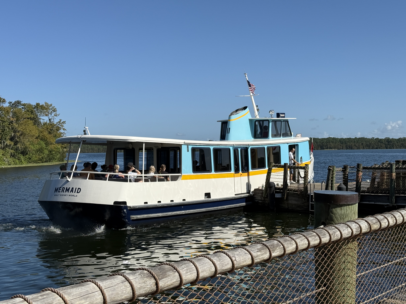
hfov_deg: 39.7
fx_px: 563
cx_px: 203
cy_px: 152
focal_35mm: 48
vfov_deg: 30.3
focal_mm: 6.76
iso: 64
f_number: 1.78
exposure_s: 1/7143
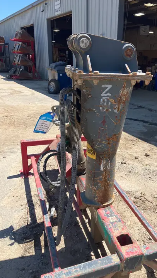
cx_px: 102
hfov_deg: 37.5
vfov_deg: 62.6
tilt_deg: -18.2
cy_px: 137
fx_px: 229
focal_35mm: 31
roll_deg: -3.3
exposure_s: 1/1104
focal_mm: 3.99
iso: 32
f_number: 1.8
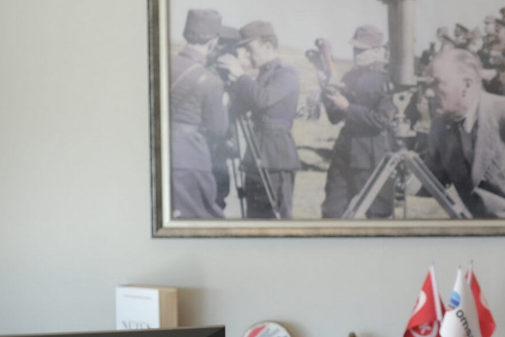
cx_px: 564
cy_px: 241
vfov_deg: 13.3
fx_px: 1445
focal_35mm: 103
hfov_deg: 19.0
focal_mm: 23
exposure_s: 1/320
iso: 400
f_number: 2
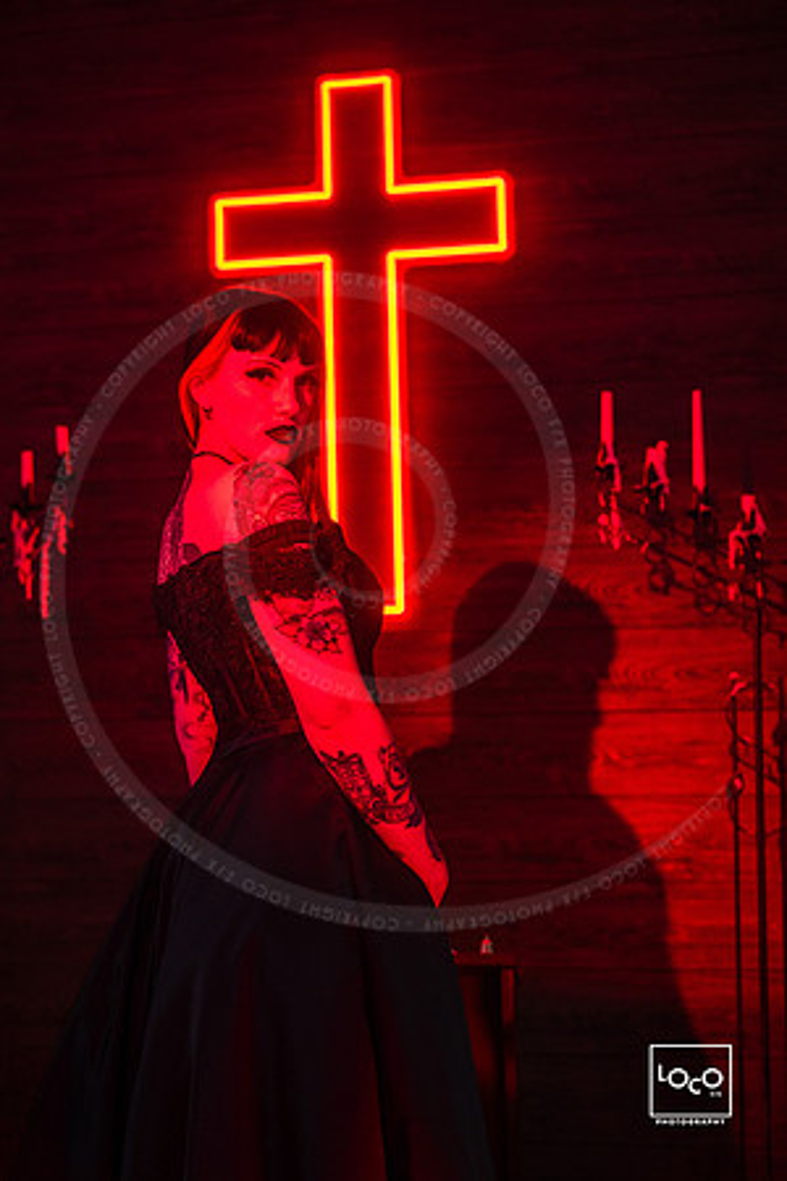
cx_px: 394
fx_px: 1541
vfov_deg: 41.9
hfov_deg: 28.6
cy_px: 590
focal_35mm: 47
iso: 1000
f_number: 2.2
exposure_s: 1/250
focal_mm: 47
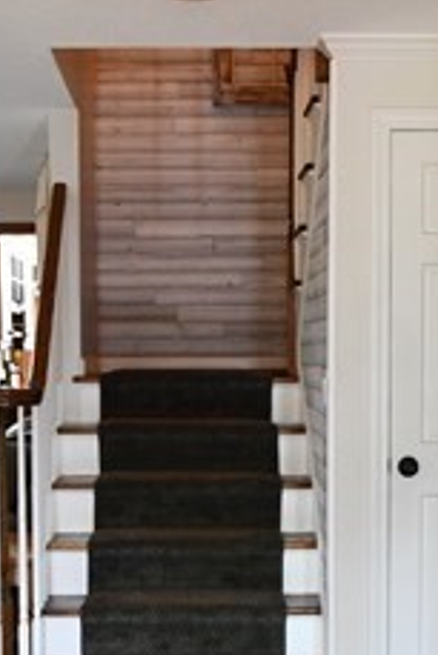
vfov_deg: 29.9
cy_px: 435
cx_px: 235
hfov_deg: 20.3
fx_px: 1221
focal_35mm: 67
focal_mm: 20
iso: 1600
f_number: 5.6
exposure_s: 1/50
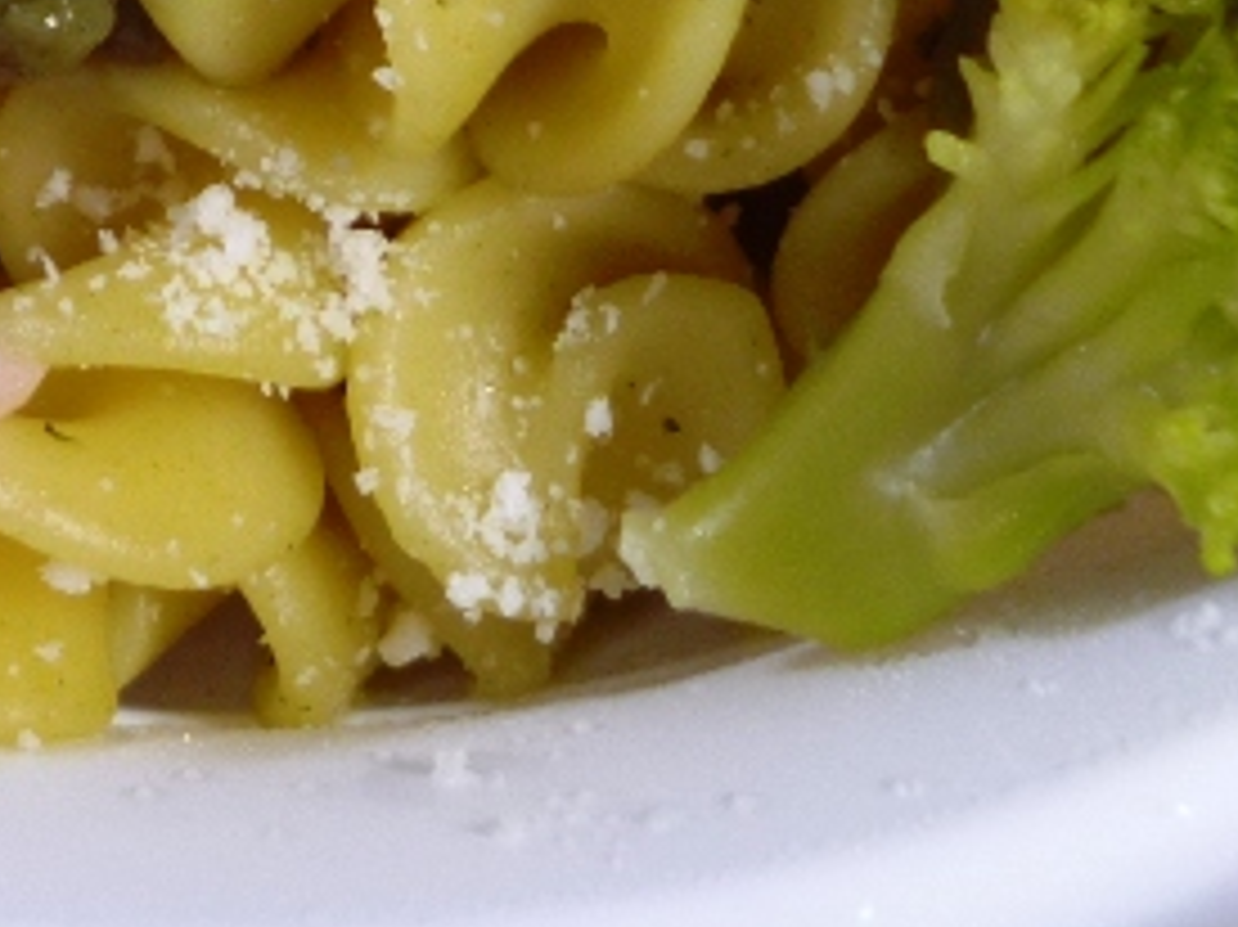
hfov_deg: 20.7
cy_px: -439
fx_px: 3360
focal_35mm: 94
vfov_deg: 14.7
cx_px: 266
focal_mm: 5
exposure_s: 1/250
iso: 100
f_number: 3.1
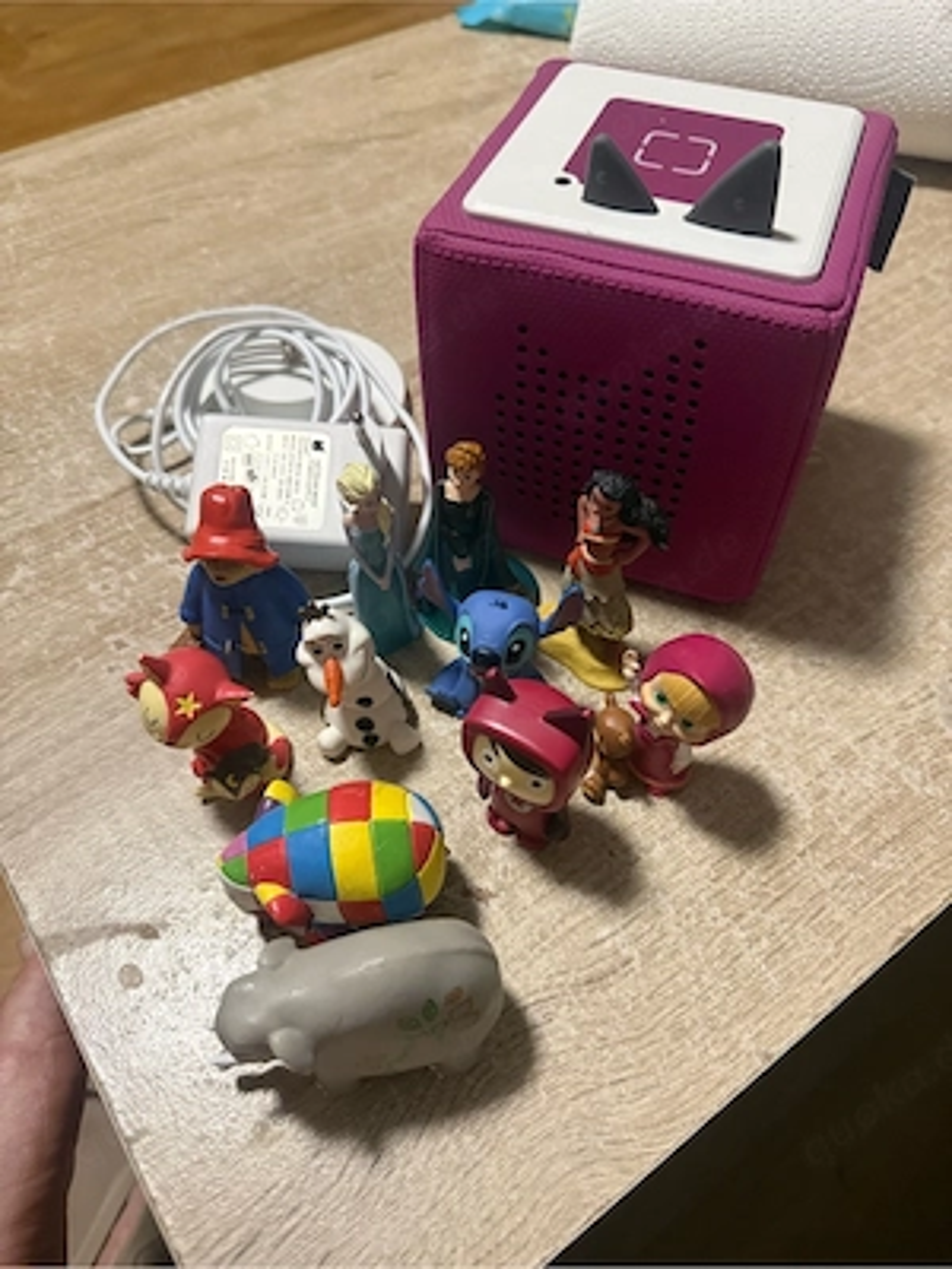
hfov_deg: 56.8
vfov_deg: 71.6
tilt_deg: -55.0
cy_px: 634
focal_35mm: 24
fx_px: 880
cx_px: 476
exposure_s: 1/50
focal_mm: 6.76
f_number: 1.78
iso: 500
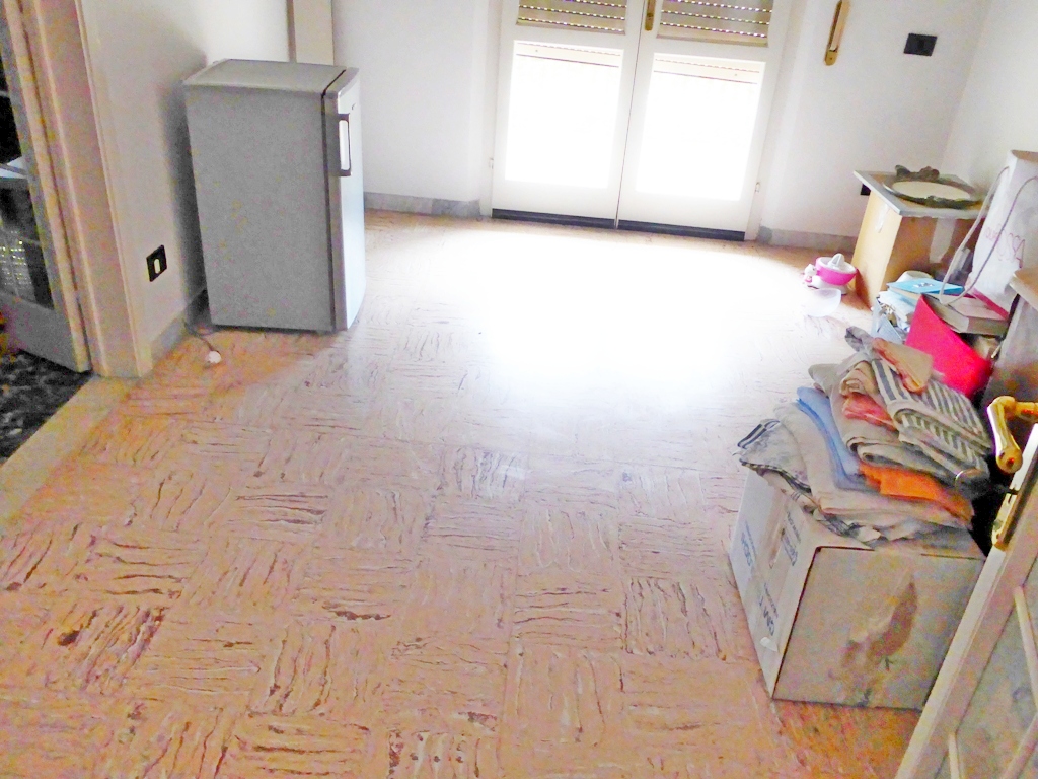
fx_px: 870
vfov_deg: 48.2
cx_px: 519
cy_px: 390
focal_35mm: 29
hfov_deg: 61.7
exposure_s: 1/60
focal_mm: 5
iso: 640
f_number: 3.5
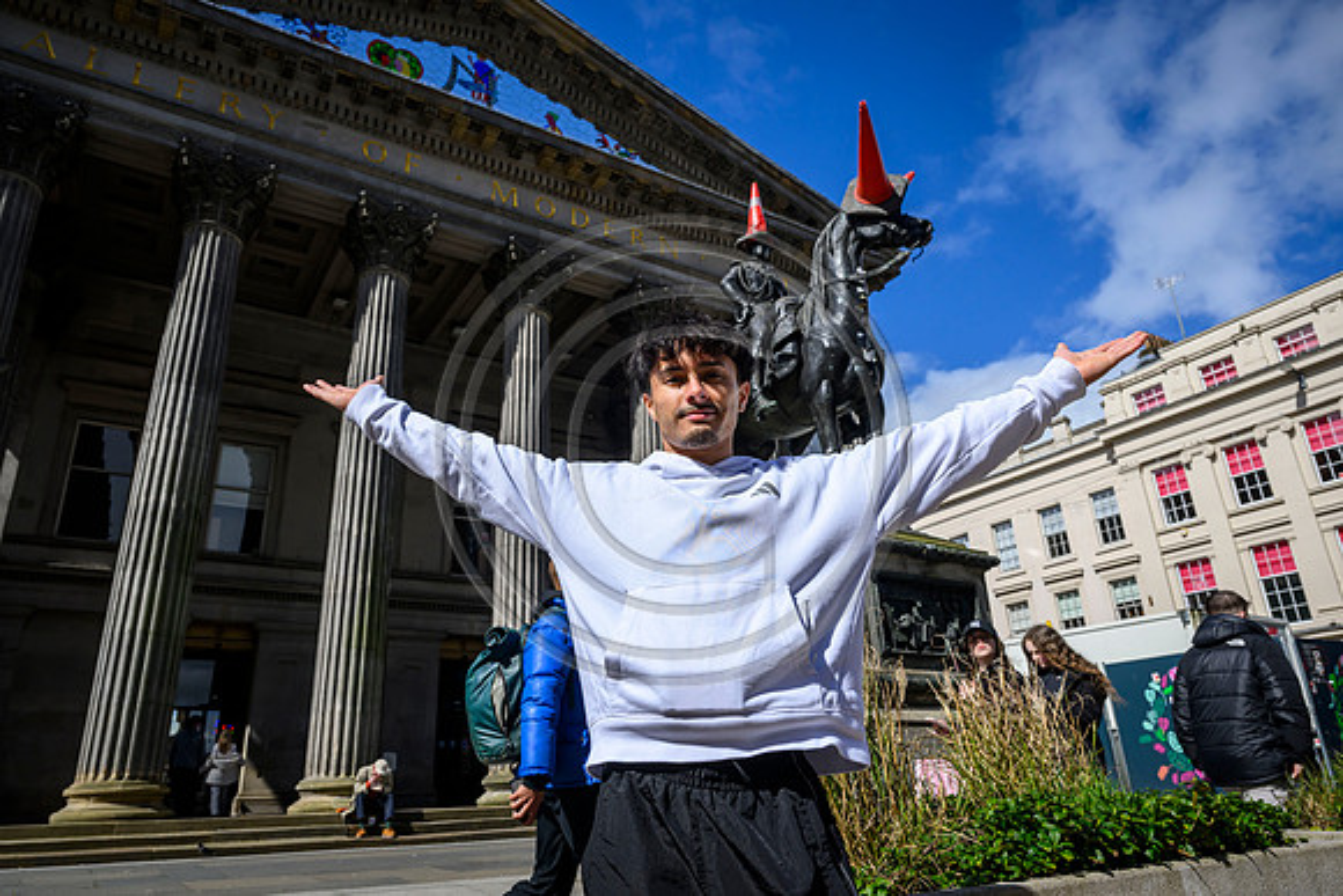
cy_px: 448
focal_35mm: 24
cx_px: 672
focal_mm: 24
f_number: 6.3
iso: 500
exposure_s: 1/3200
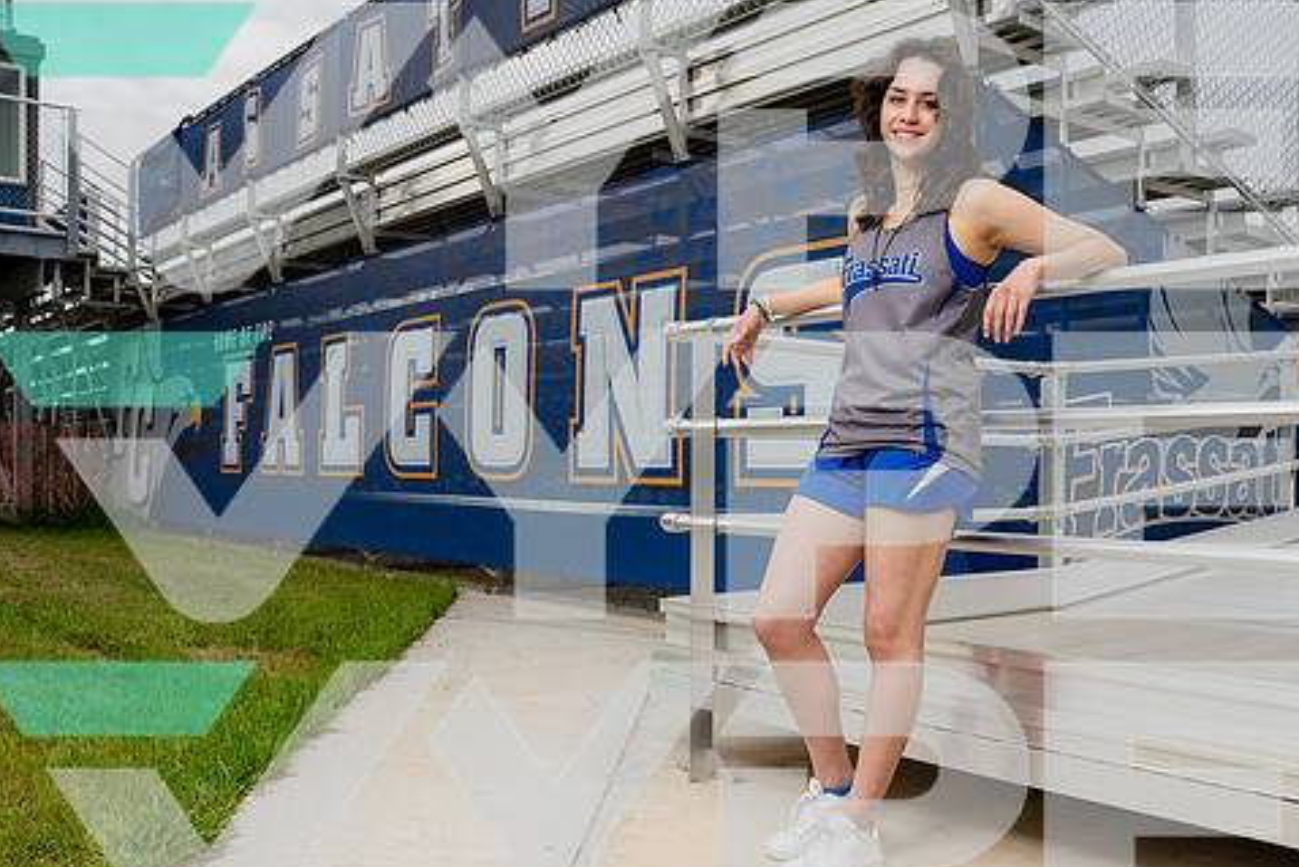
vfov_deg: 38.9
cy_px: 477
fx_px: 1227
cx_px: 674
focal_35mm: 34
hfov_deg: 55.8
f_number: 5.6
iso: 160
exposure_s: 1/250
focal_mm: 28
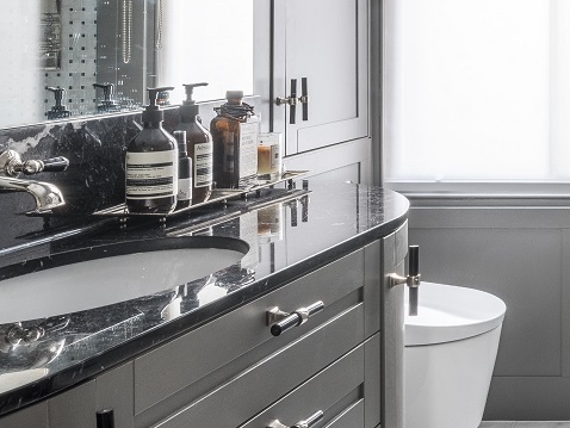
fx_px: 1021
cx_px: 790
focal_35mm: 62
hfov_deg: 25.6
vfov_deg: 22.9
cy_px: 18
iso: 250
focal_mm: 23
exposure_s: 5
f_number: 16
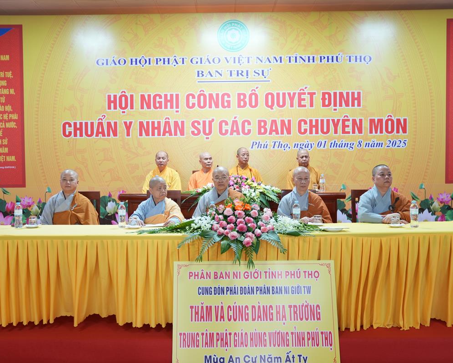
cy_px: 182
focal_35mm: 35
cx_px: 222
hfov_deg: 51.5
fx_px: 469
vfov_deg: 42.2
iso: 640
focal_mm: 31
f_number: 2.8
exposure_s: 1/40
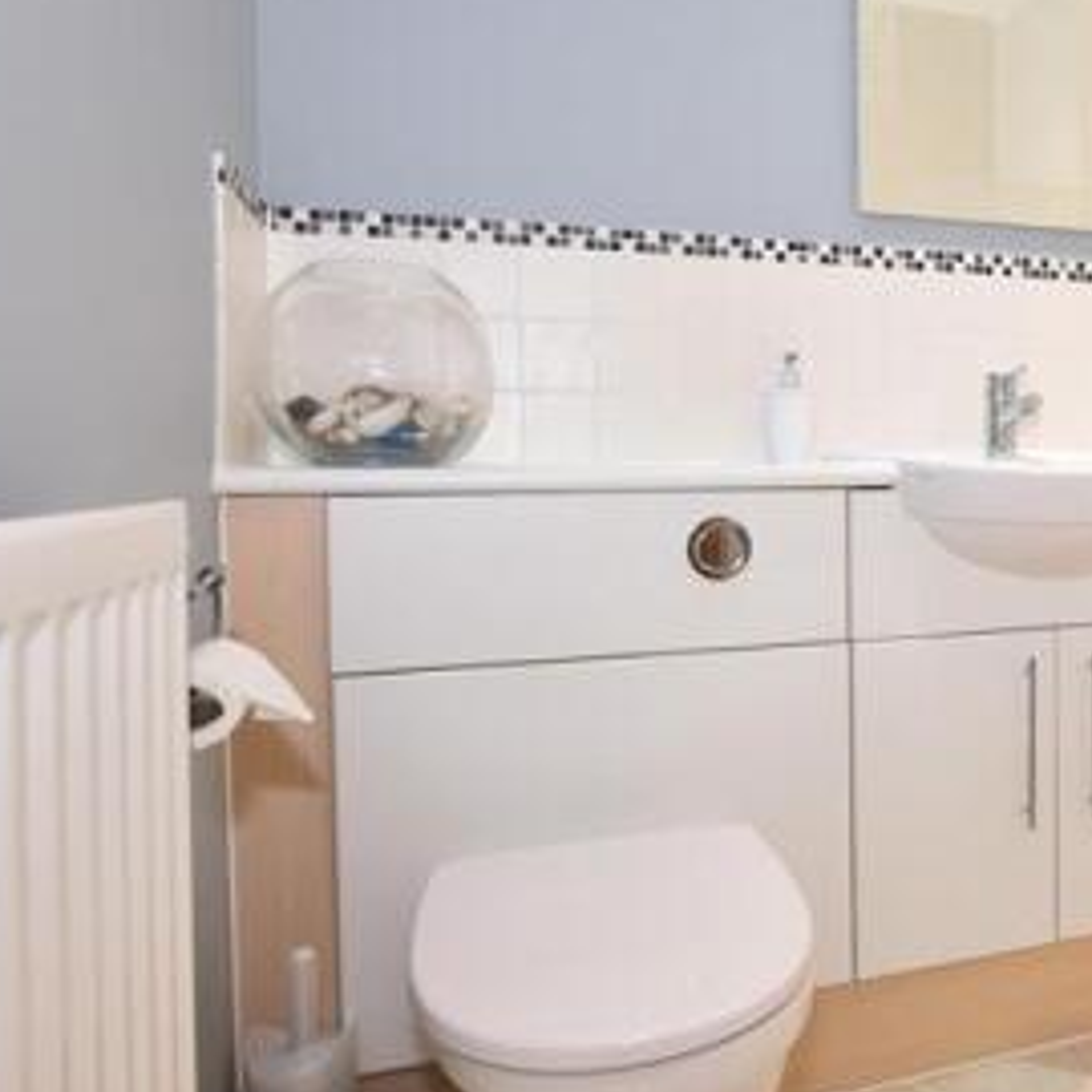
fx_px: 1106
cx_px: 1011
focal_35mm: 31
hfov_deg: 46.6
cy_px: 467
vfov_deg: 52.3
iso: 200
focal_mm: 10
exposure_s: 1/3
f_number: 8
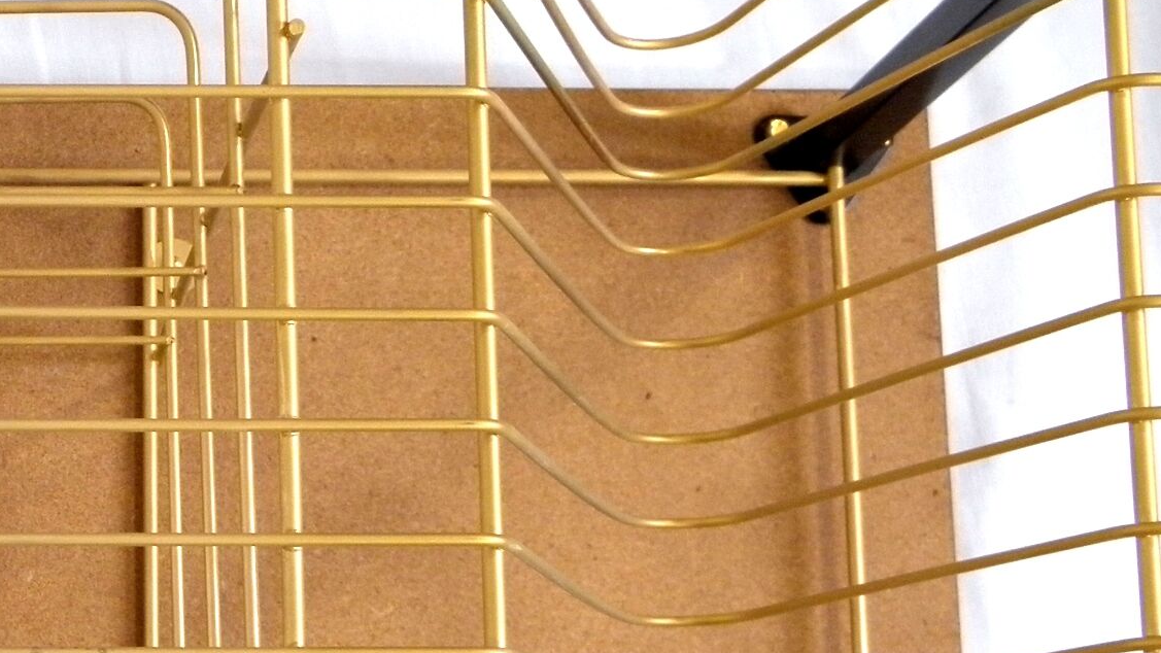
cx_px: -152
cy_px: 480
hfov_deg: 21.4
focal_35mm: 94
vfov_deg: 12.8
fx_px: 2894
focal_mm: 6.8
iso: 160
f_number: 3.7
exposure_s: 1/40
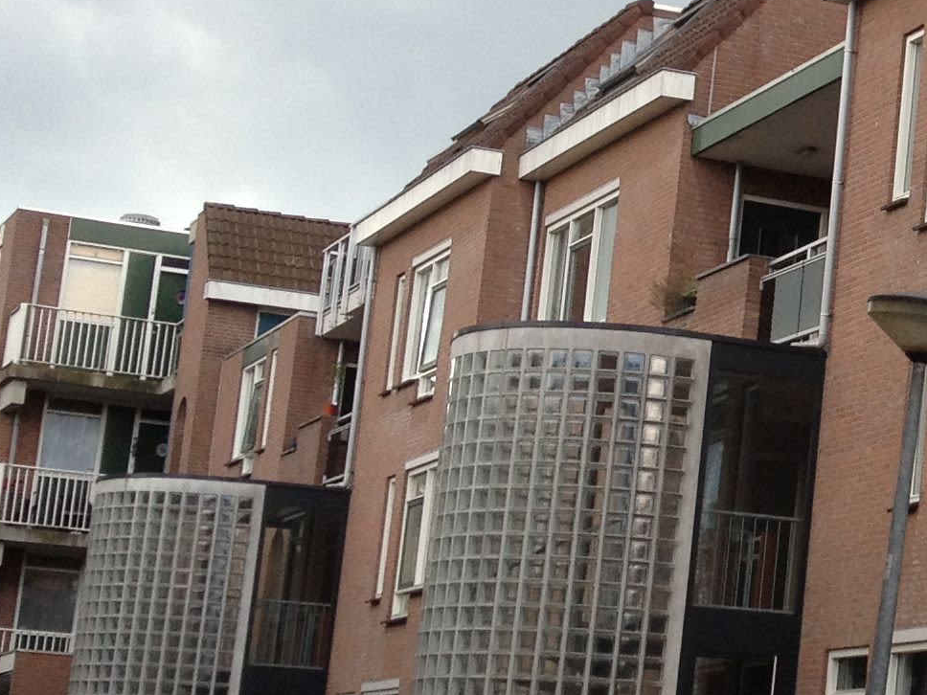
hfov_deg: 15.2
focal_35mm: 118
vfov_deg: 12.6
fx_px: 3160
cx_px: 1464
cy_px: 307
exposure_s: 1/247
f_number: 2.4
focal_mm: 4.3
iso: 50
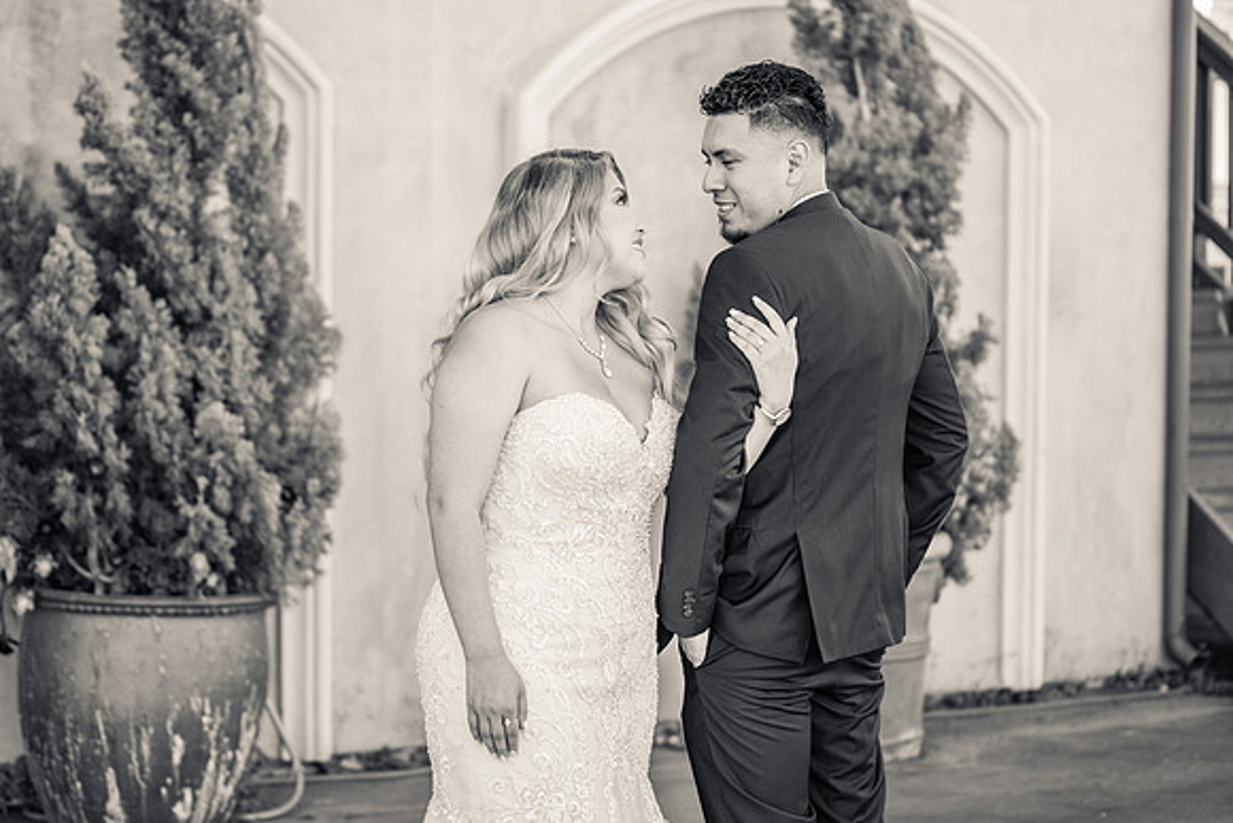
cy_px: 412
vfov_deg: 17.1
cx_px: 616
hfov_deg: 25.4
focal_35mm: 80
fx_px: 2741
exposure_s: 1/1250
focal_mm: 80
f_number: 2.8
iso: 640
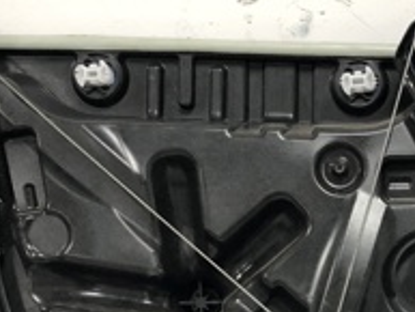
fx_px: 1116
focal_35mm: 93
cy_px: 396
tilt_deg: -21.7
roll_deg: +3.3
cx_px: 376
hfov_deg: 20.6
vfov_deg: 15.2
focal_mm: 4
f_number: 1.8
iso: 40
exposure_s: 1/25
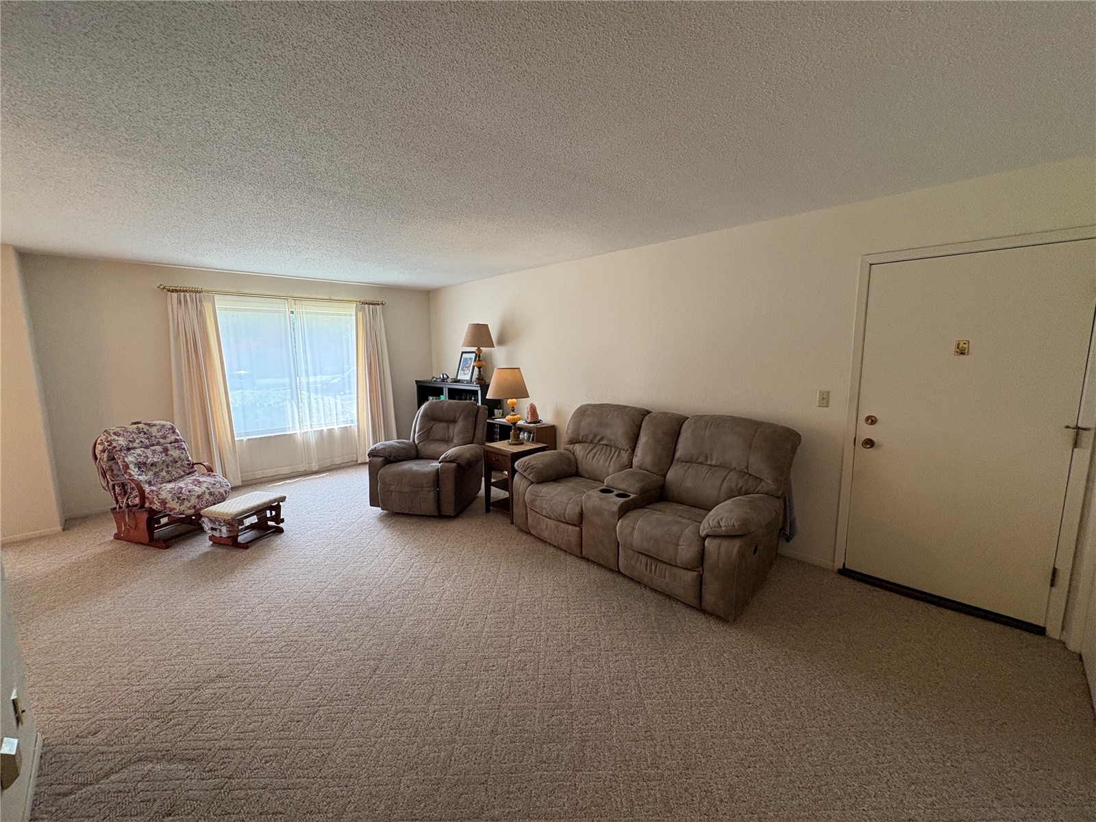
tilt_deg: -7.8
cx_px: 548
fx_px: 443
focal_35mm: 14
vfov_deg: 85.7
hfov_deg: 102.1
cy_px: 411
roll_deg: +0.8
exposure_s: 1/120
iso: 250
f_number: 2.2
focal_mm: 2.22
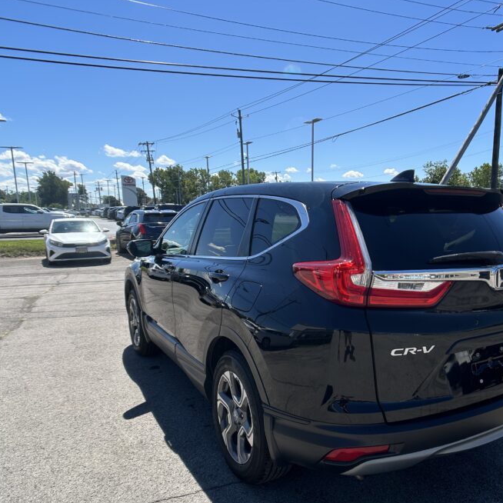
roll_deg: -0.1
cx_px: 301
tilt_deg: -10.5
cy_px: 293
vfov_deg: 45.9
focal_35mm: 36
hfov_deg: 45.8
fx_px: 592
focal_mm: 5.7
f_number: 1.5
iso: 50
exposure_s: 1/3571
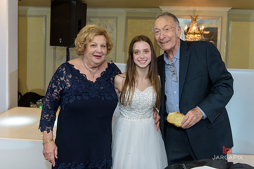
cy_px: 69
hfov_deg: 46.9
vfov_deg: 32.3
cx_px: 137
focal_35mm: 41
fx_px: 292
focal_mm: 35
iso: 1600
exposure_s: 1/125
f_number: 3.2
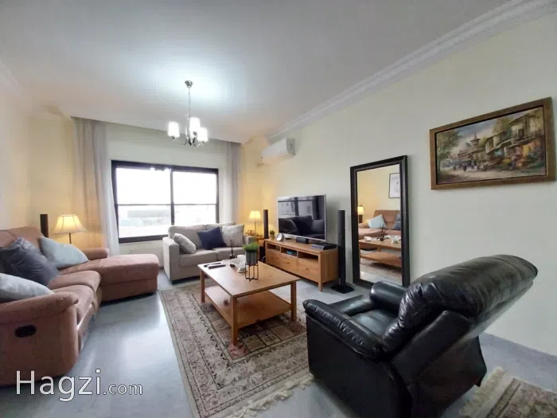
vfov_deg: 89.9
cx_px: 278
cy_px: 209
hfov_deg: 106.2
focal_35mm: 13
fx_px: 209
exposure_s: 1/50
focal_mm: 1.3
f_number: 2.2
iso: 200
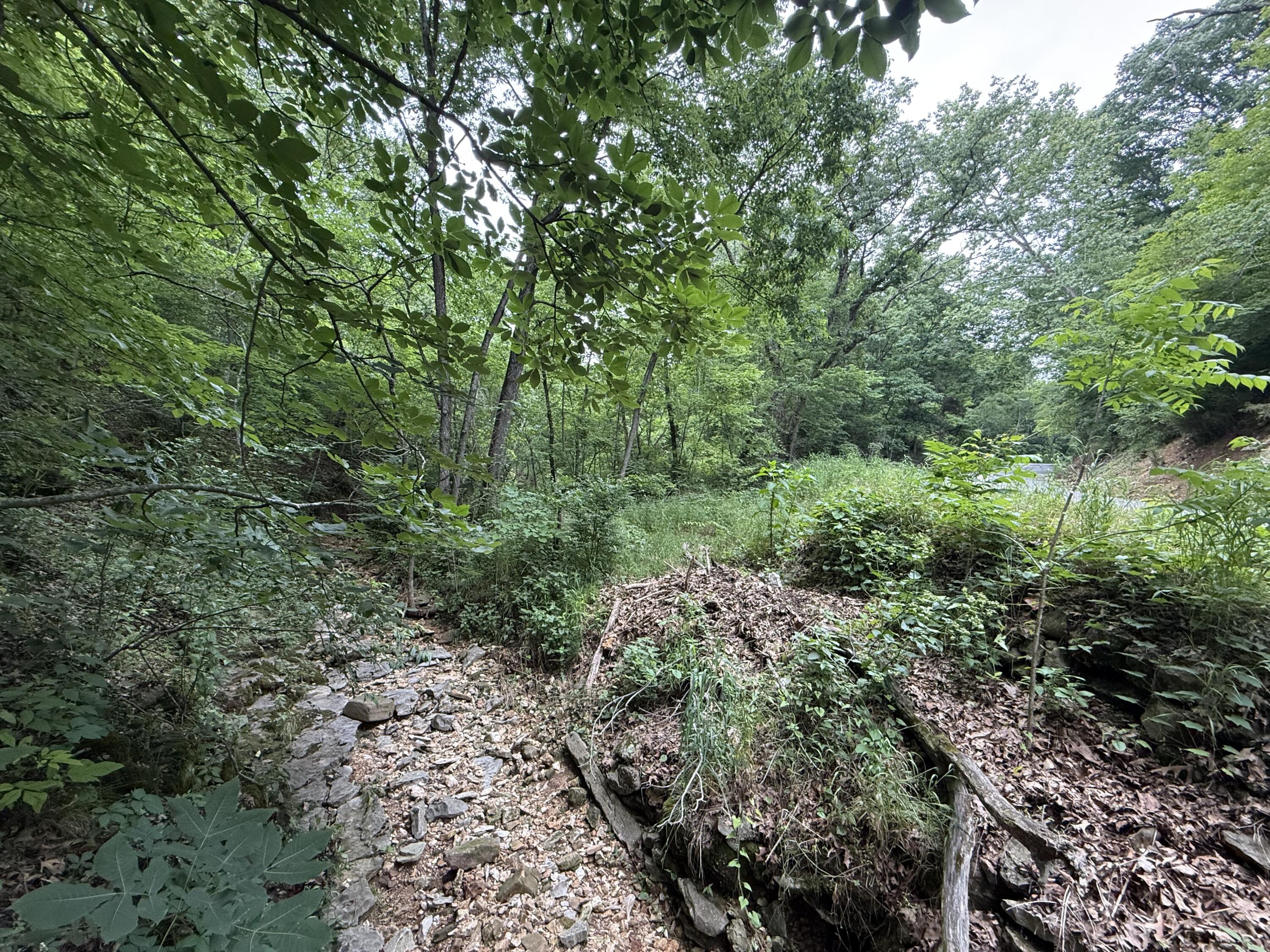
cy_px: 476
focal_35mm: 14
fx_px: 514
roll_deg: -2.0
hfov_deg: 102.1
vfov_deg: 85.7
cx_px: 635
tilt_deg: +2.3
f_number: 2.2
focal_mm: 2.22
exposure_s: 1/99
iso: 200
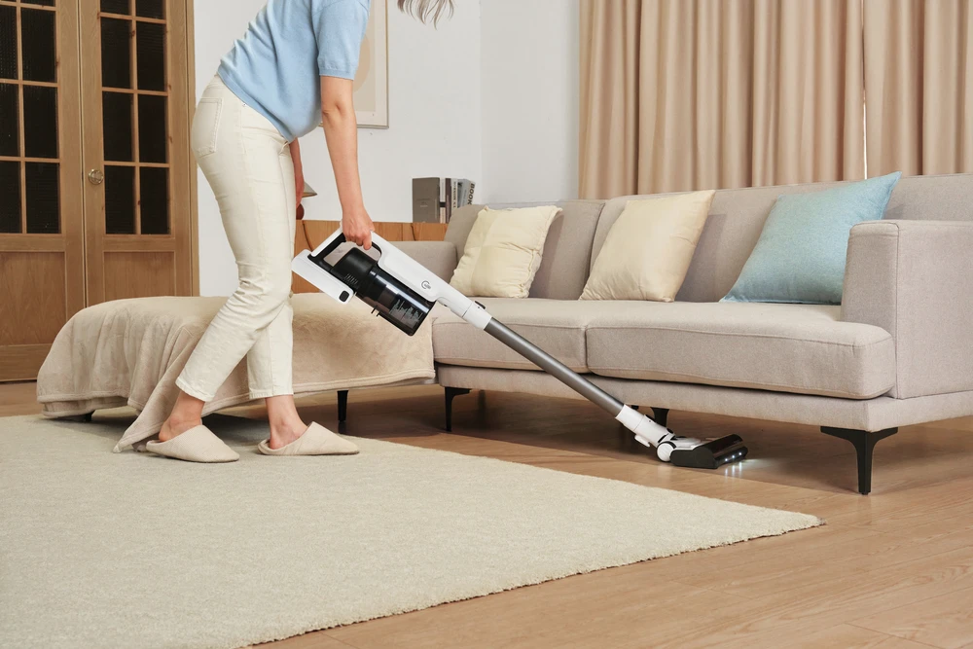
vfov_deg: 28.7
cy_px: 324
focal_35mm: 47
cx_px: 486
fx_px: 1270
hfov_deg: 41.9
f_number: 5.6
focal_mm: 31.1
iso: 2000
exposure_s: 1/125
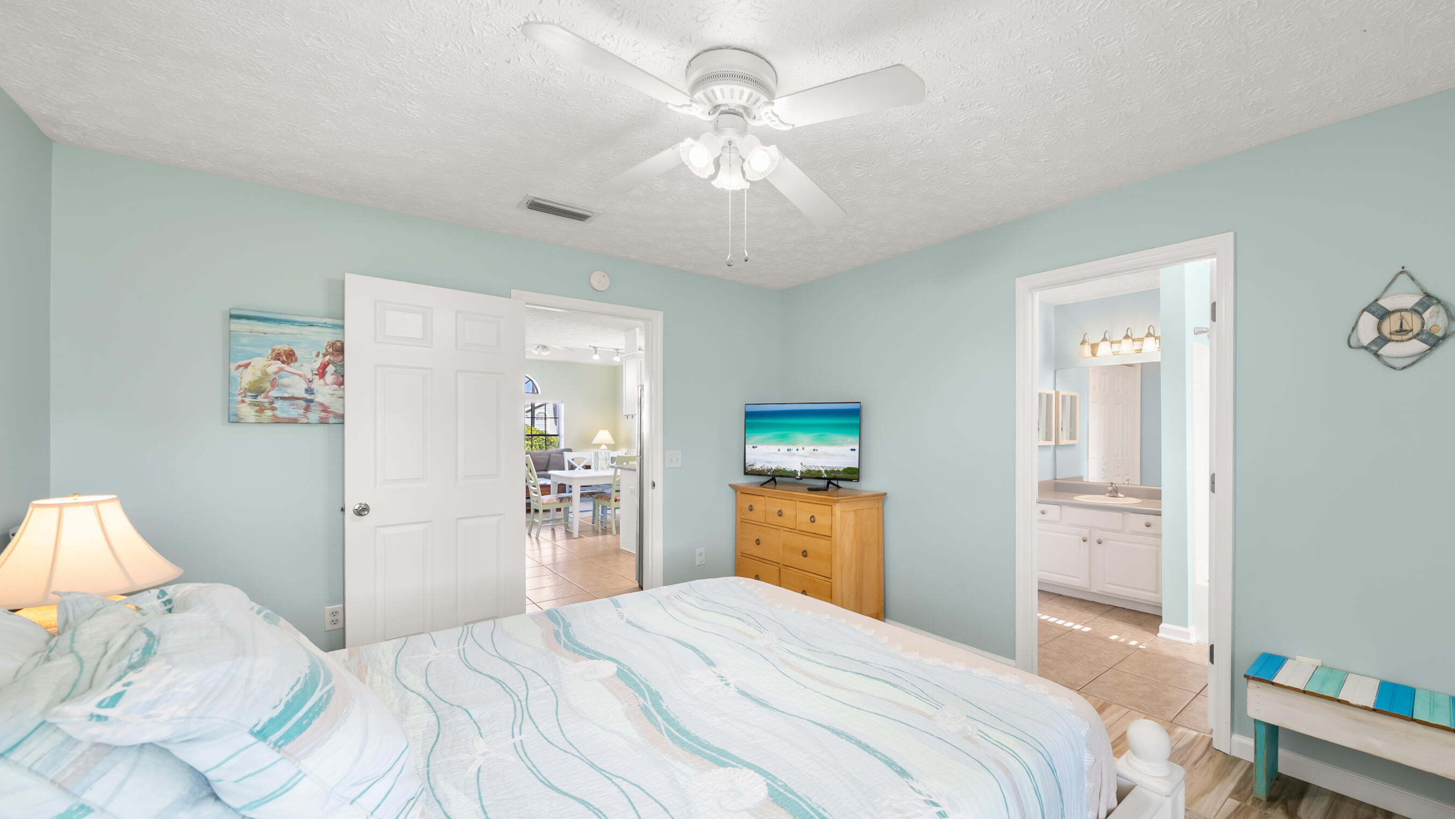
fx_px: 540
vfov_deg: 74.3
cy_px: 407
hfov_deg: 106.4
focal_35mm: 14
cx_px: 809
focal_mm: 12
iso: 250
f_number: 7.1
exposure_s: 1/4
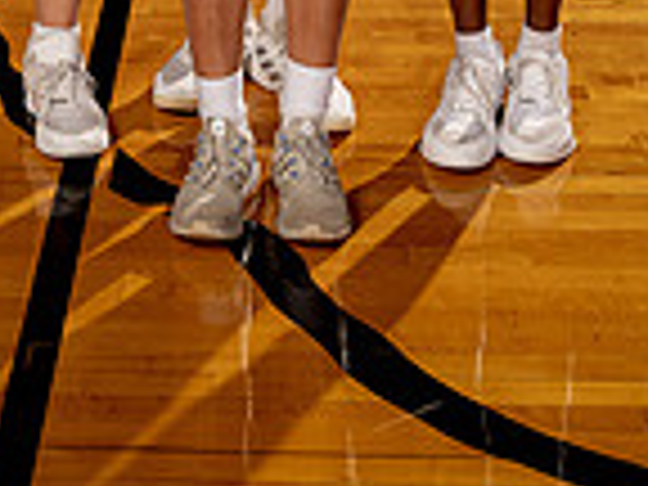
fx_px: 2134
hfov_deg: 17.2
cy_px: -513
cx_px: 220
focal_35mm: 114
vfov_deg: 11.6
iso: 100
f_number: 5.6
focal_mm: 38
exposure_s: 1/250
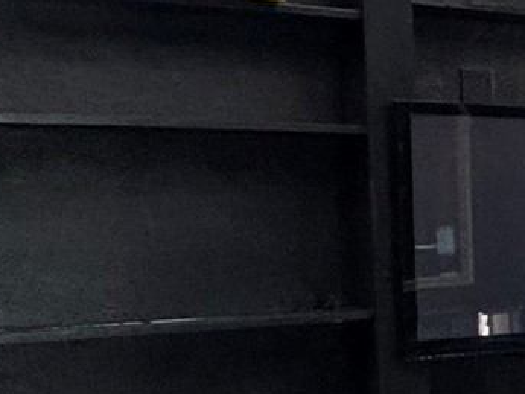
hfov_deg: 13.1
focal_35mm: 83
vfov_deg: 17.8
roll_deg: +0.5
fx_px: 1259
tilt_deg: -2.2
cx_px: 1414
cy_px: 242
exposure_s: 1/60
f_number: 2.2
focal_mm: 2.22
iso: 320
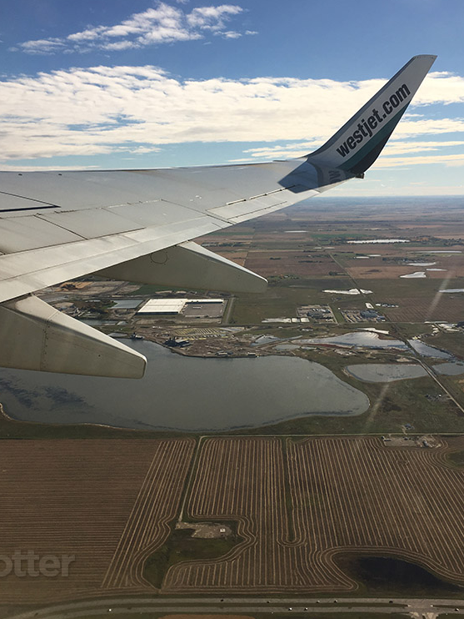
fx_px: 714
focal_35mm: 40
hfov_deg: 36.0
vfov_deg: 46.8
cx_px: 248
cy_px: 308
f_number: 2.2
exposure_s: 1/1748
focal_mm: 4.15
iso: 25
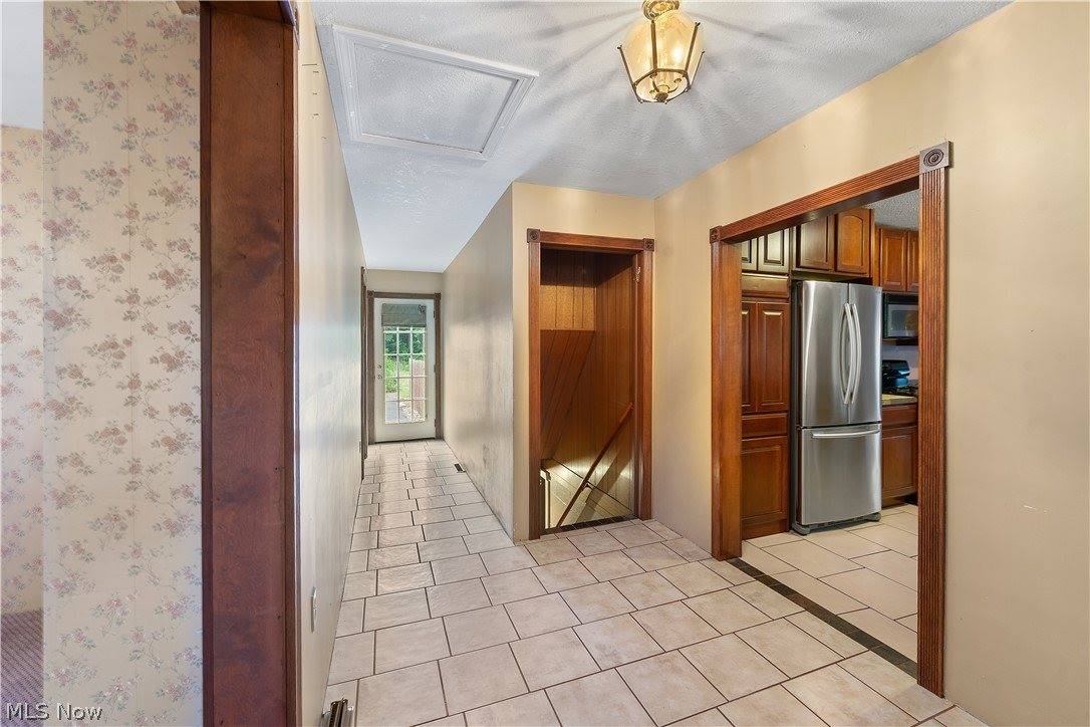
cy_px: 364
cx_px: 545
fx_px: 424
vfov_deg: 81.2
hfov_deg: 104.3
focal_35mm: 14
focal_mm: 14
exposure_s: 1.3
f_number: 9
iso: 320
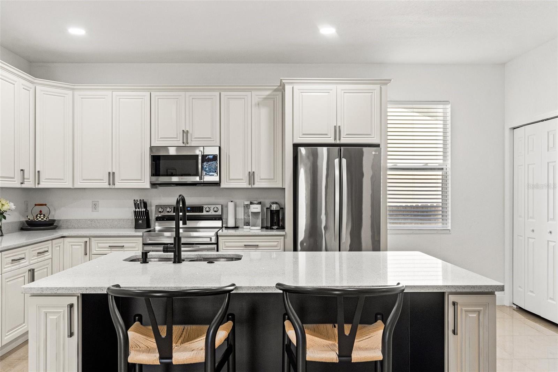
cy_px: 186
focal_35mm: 30
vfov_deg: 43.6
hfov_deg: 62.0
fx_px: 465
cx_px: 279
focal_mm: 20
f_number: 7.1
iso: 400
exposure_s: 1/13
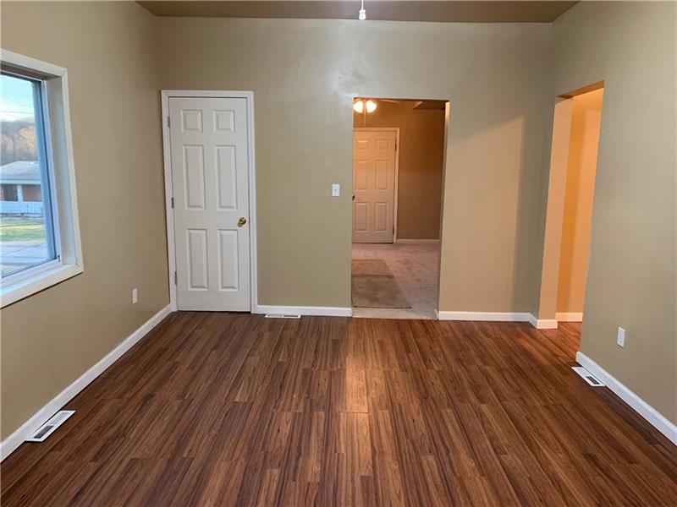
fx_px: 508
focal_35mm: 26
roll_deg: -1.4
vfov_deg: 53.1
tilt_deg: -9.3
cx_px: 338
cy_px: 254
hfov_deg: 67.3
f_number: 1.8
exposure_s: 1/40
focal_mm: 4.25
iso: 250
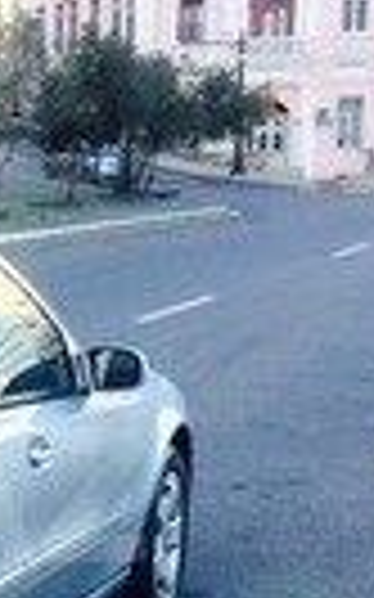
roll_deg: +3.4
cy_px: 495
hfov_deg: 10.6
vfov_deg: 17.9
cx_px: -315
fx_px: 1877
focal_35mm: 115
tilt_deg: -11.3
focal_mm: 4.15
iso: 32
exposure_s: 1/253
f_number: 2.2
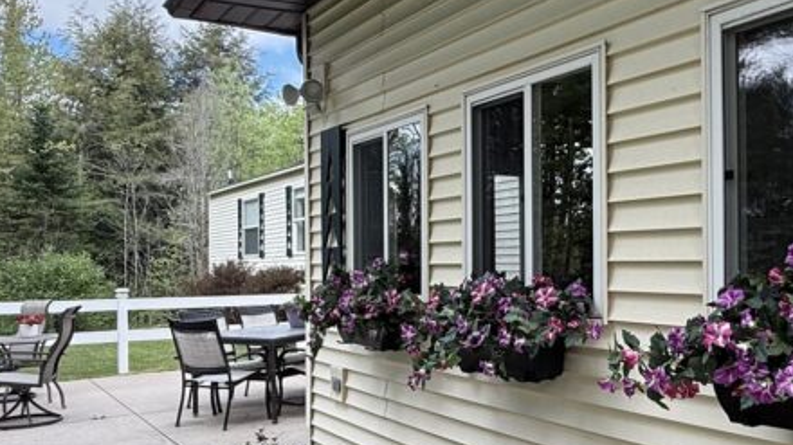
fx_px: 778
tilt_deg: +0.3
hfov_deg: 53.2
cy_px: 268
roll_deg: +0.9
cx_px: 516
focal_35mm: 37
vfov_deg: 31.8
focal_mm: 2.22
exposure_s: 1/286
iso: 50
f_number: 2.2
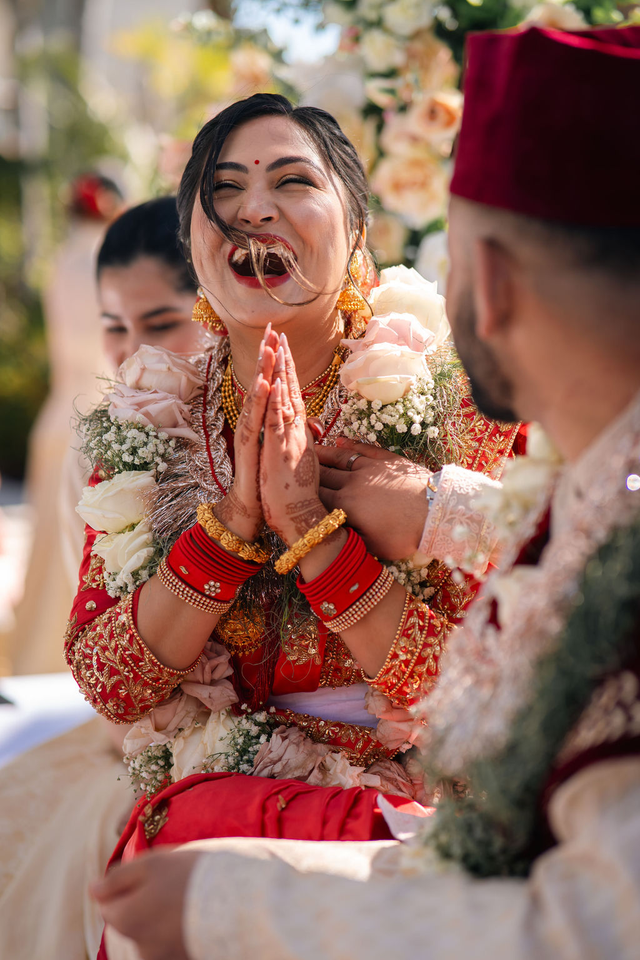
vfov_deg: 23.9
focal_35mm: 85
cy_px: 480
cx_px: 320
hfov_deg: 16.1
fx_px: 2265
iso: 100
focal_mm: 85
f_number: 2.2
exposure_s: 1/640
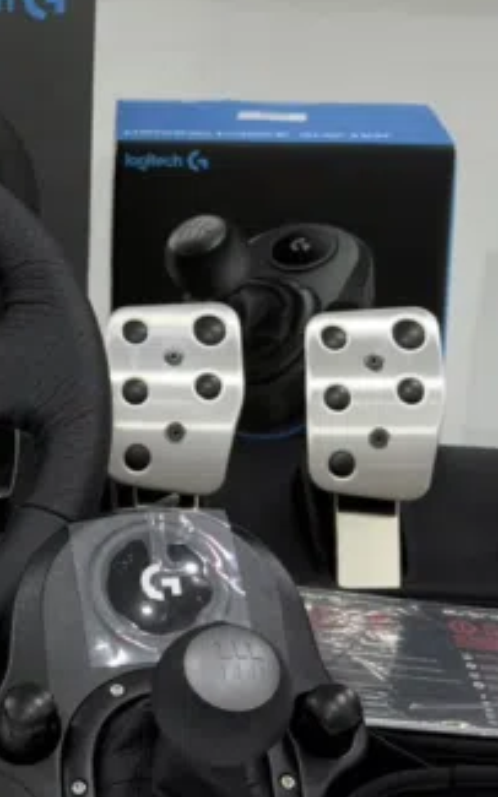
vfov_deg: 28.2
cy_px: 375
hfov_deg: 16.8
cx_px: -162
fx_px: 1586
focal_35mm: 73
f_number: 1.78
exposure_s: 1/60
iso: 125
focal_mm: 6.76
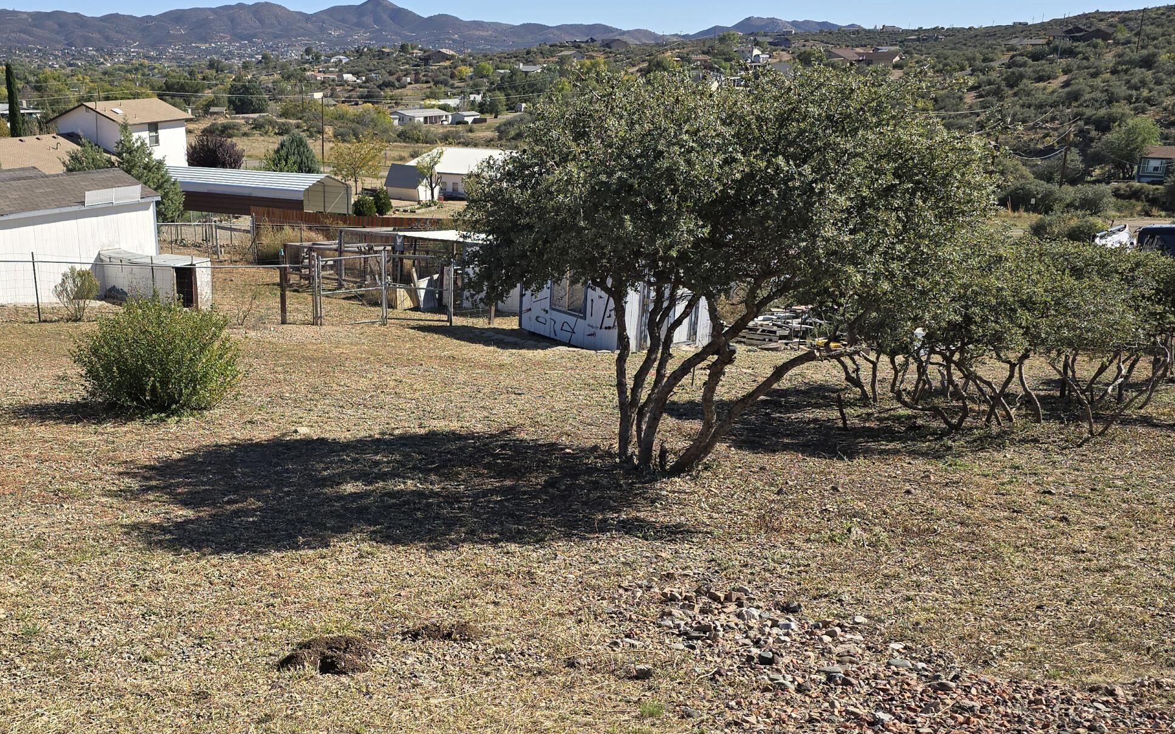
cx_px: 426
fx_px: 1217
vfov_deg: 33.2
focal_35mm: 38
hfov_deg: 50.9
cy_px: 514
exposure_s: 1/728
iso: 12
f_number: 1.7
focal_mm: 6.3
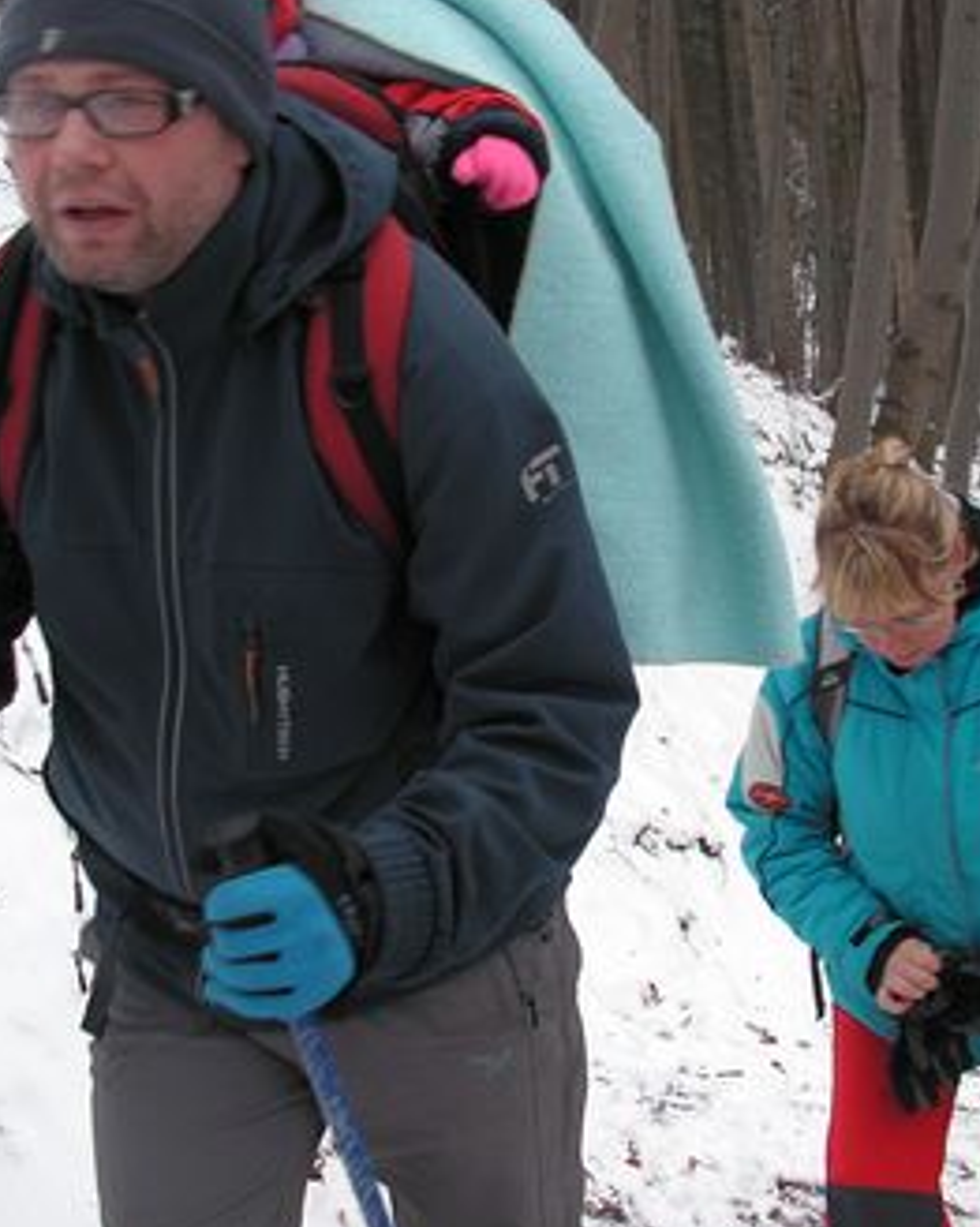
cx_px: 550
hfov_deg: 25.8
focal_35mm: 59
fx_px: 2141
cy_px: 561
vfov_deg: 32.0
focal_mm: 7.4
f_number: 3.2
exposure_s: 1/60
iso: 50
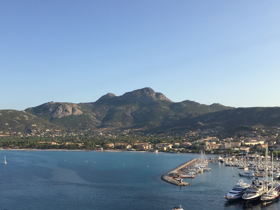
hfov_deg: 47.7
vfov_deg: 36.5
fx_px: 315
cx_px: 117
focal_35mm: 39
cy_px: 136
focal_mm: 4.15
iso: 32
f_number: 2.2
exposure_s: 1/942
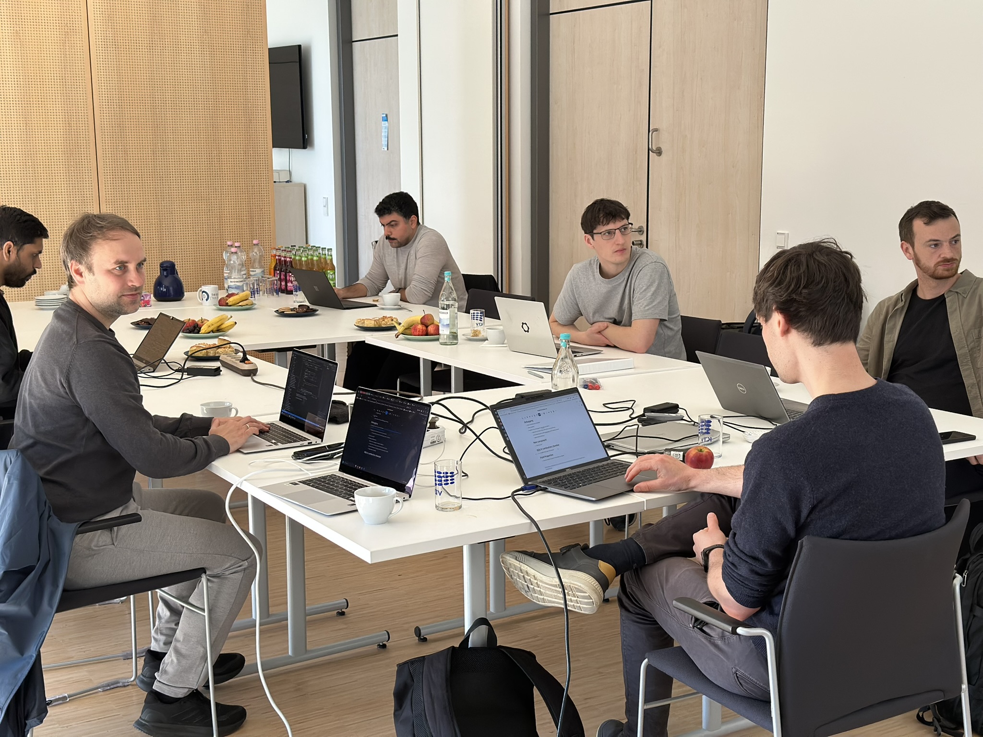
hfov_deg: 39.7
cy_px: 368
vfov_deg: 30.3
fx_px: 1363
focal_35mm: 48
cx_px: 492
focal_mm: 6.86
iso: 125
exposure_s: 1/168
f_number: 1.78
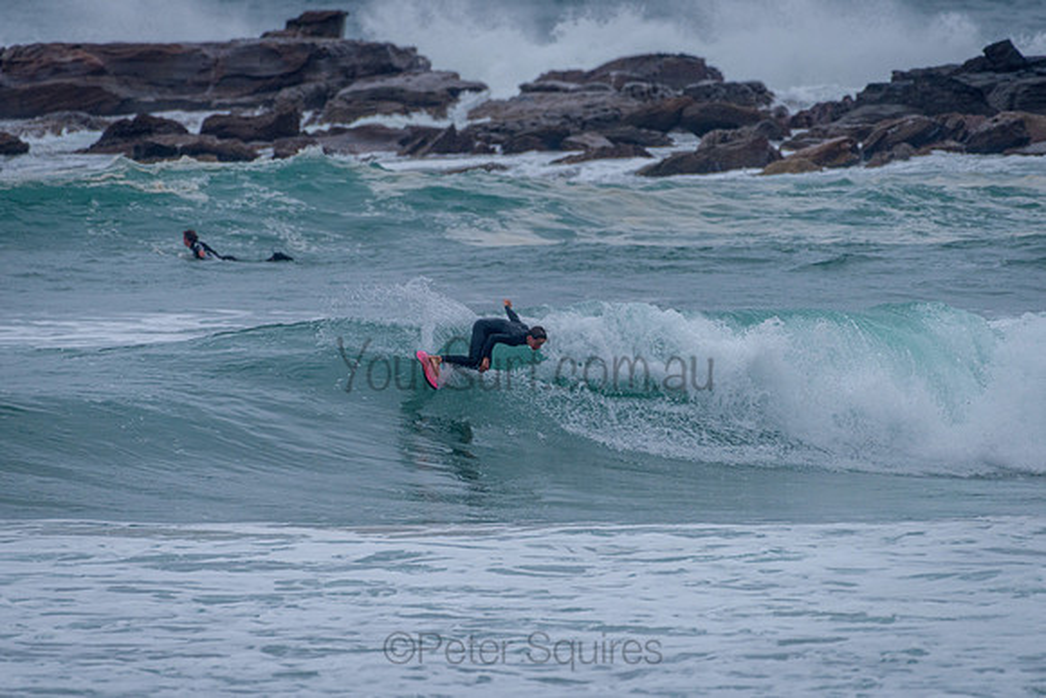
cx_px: 523
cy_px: 349
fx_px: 17800
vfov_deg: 2.2
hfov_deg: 3.4
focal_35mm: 613
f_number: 5.6
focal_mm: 500
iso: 450
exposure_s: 1/2000
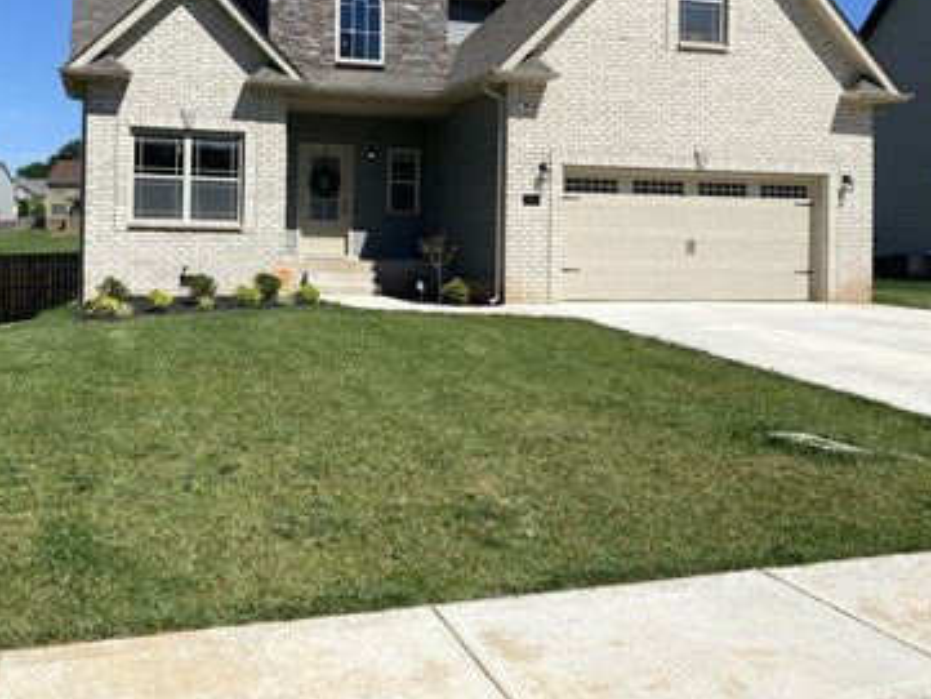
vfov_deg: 39.2
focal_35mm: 36
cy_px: 236
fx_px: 969
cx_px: 407
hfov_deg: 51.2
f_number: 1.8
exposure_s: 1/4115
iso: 32
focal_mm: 4.25
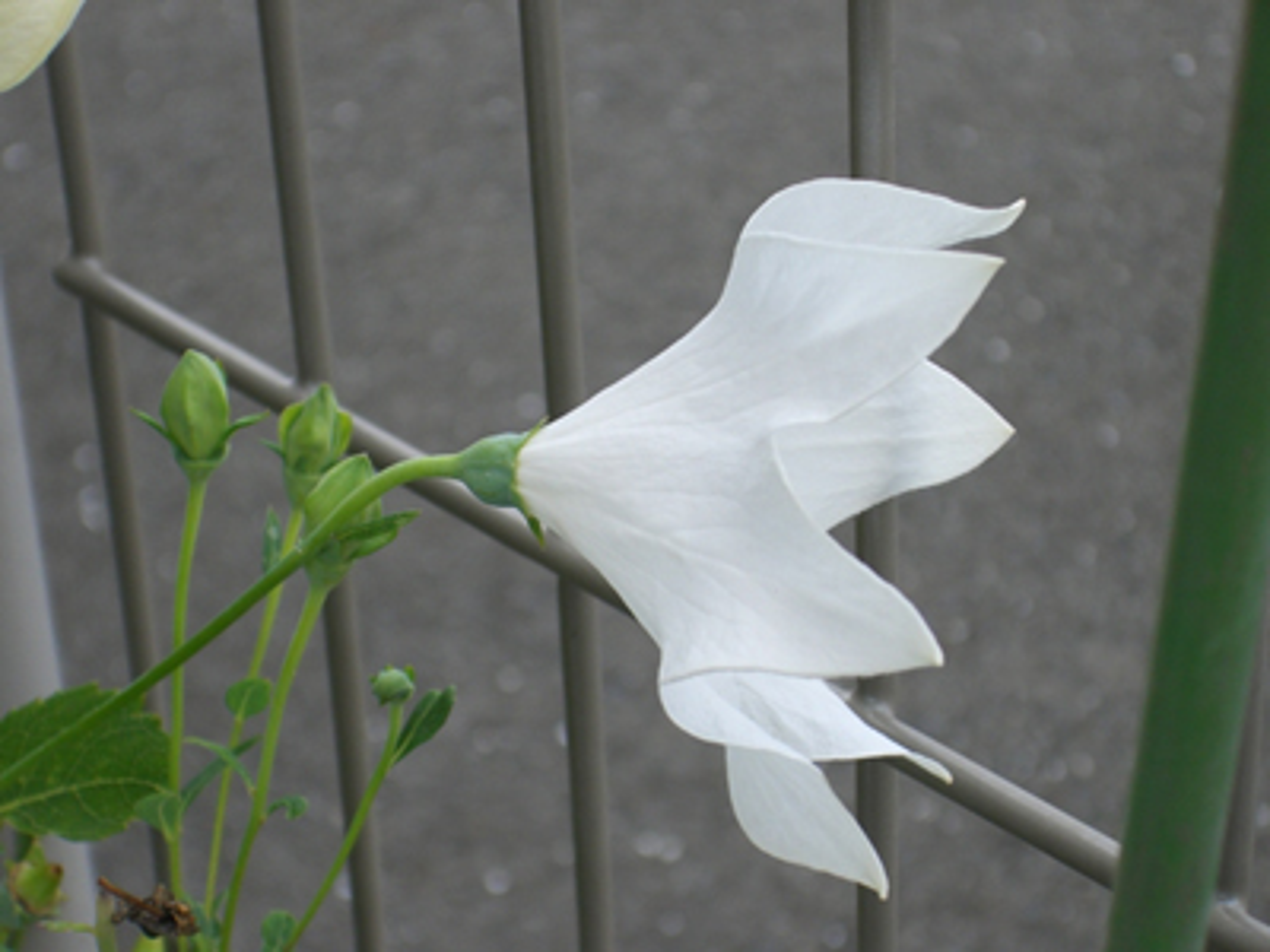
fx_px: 4182
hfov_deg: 17.3
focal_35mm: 114
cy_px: 476
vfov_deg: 13.0
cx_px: 635
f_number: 5.2
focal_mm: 18.6
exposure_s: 1/125
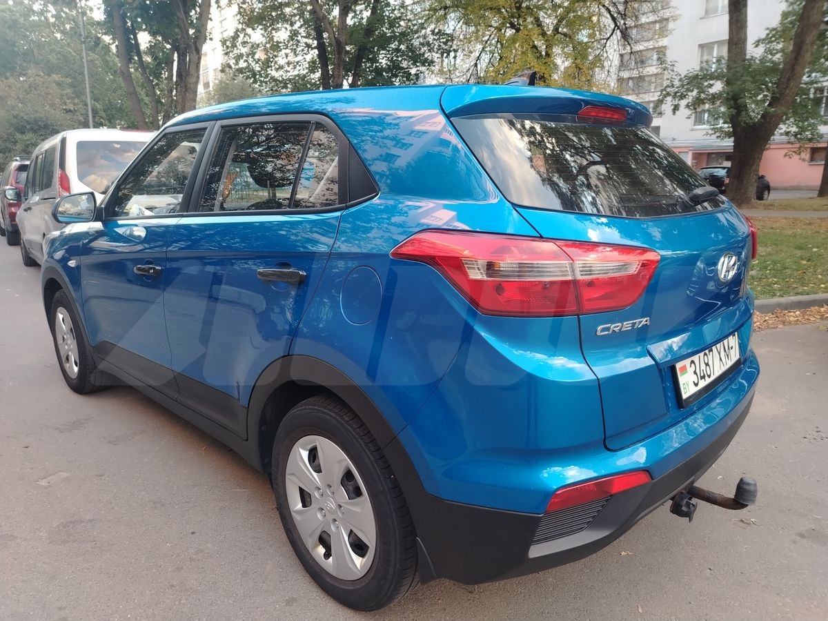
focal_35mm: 24
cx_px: 414
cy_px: 310
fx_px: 574
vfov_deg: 56.8
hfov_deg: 71.6
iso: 600
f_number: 1.75
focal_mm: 5.25
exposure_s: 1/100
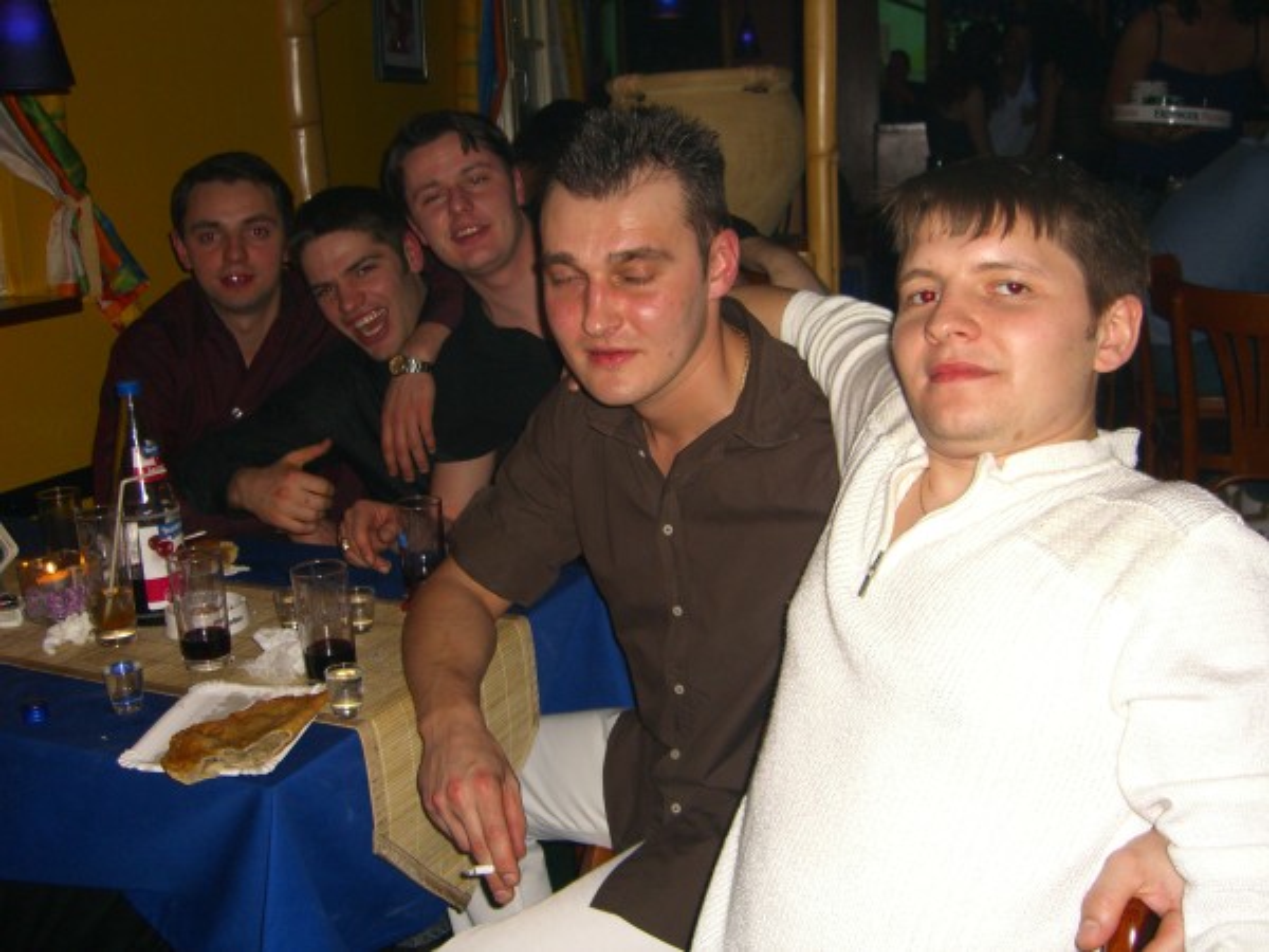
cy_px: 476
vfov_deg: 37.7
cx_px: 634
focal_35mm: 38
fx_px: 1393
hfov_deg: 49.0
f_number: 2.8
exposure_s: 1/60
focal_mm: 7.9
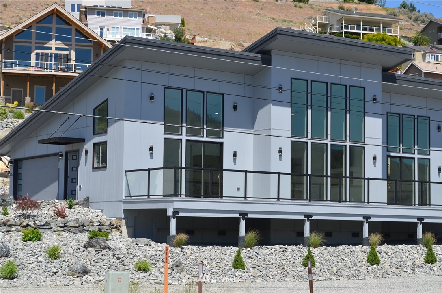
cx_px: 221
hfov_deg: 26.0
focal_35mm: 78
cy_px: 146
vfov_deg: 17.4
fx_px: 956
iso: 100
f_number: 8
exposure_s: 1/250
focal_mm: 52
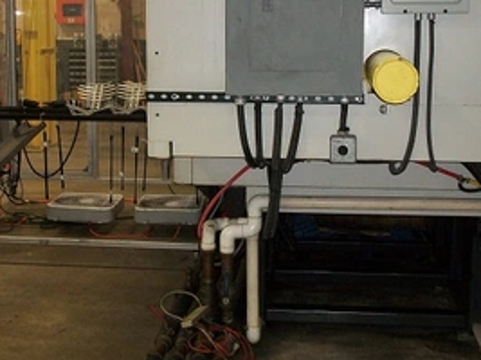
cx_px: 240
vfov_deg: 24.3
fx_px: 833
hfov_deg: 32.2
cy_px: 119
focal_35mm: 60
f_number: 3.2
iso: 240
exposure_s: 1/40
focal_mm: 7.1
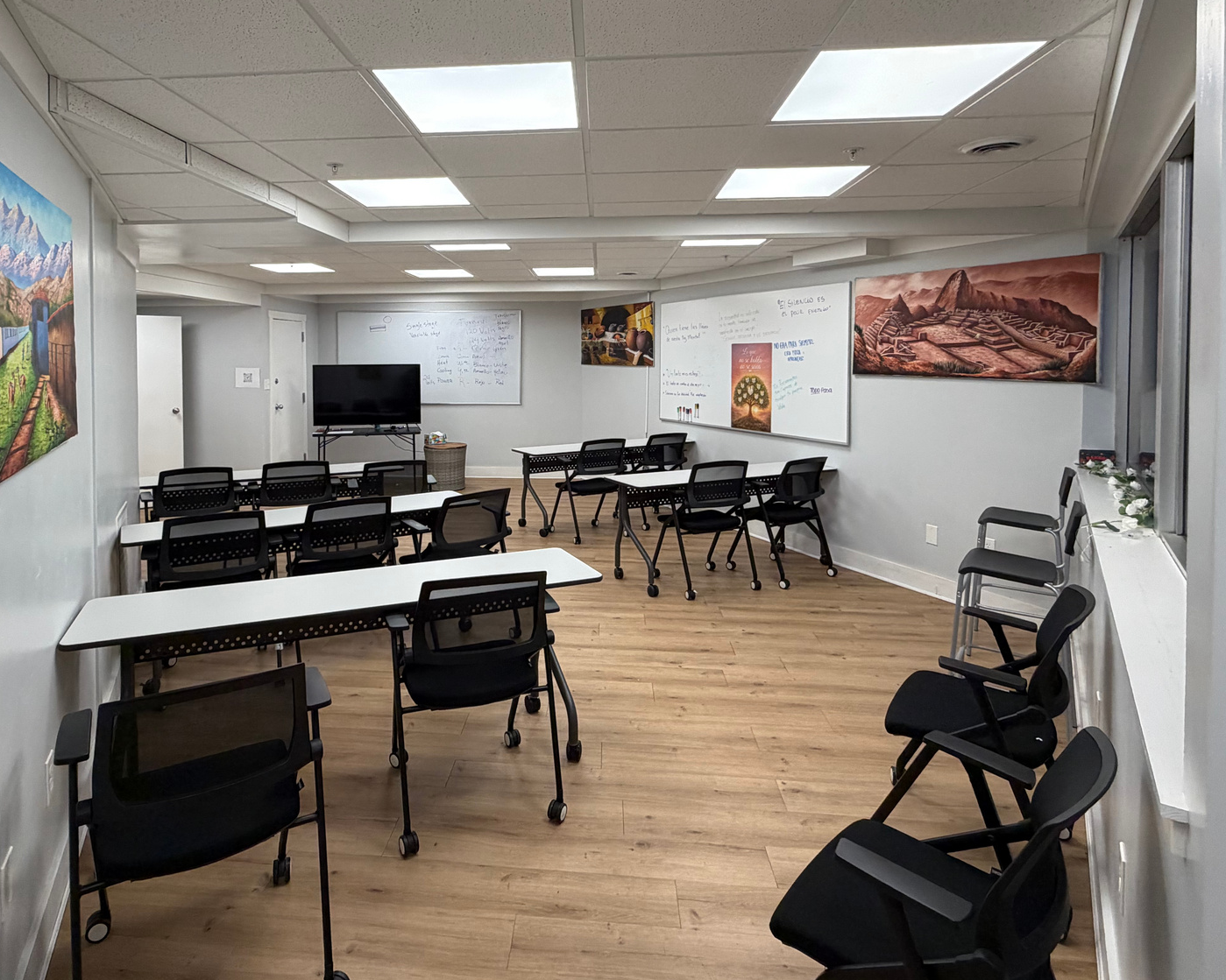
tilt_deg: -0.9
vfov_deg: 67.2
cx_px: 538
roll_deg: +0.6
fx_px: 726
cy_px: 374
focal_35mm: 20
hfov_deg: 80.0
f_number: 2.2
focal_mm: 2.22
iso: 160
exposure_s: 1/120
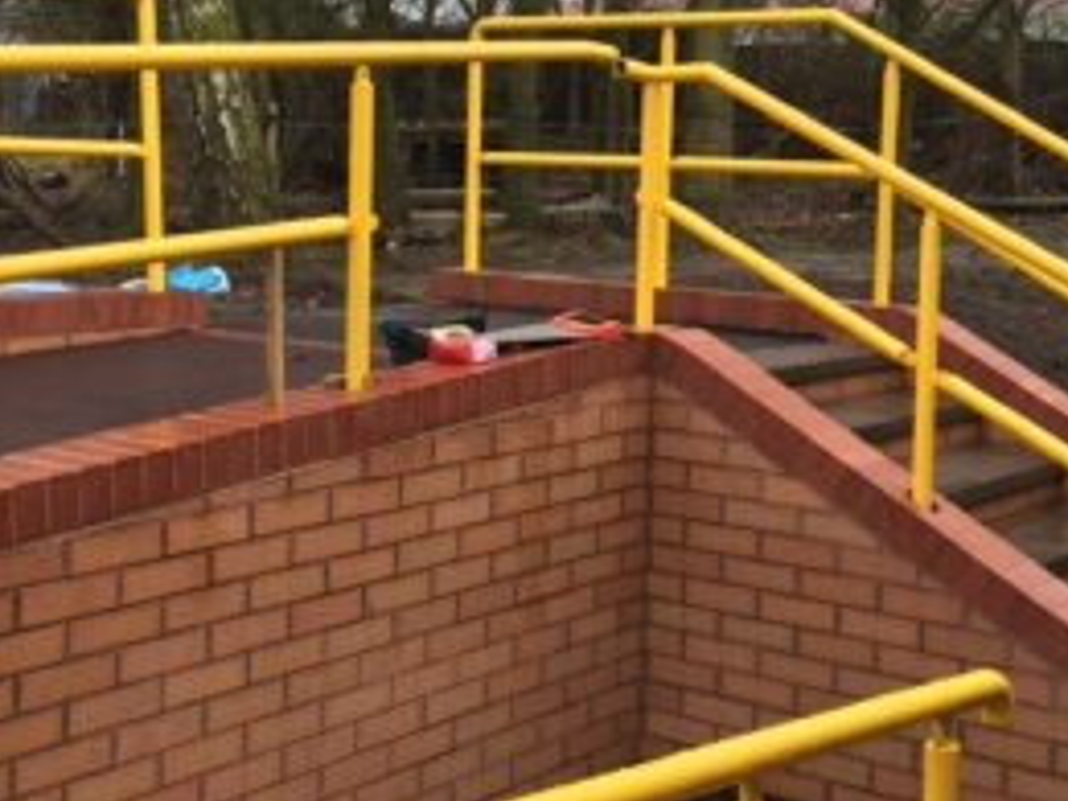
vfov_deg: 25.2
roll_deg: -2.1
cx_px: 604
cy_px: 304
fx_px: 1789
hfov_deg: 33.2
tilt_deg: -6.3
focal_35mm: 58
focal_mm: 4.15
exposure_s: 1/342
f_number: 2.2
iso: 32
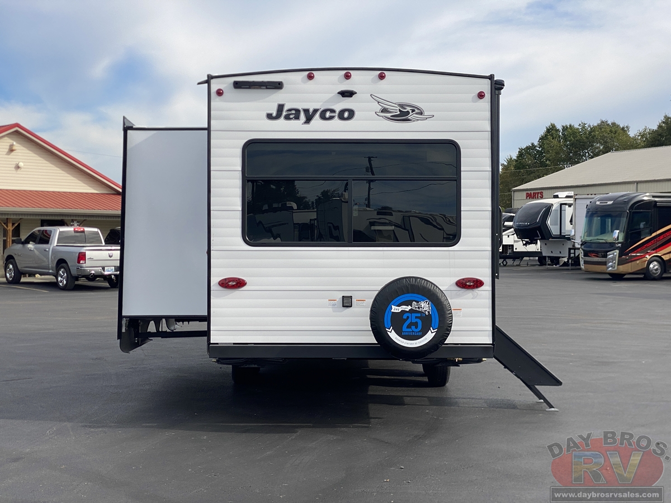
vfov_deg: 28.0
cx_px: 336
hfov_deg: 36.8
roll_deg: -0.5
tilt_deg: +0.0
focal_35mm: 52
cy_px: 252
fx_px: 1008
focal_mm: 6
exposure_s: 1/1453
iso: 20
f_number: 2
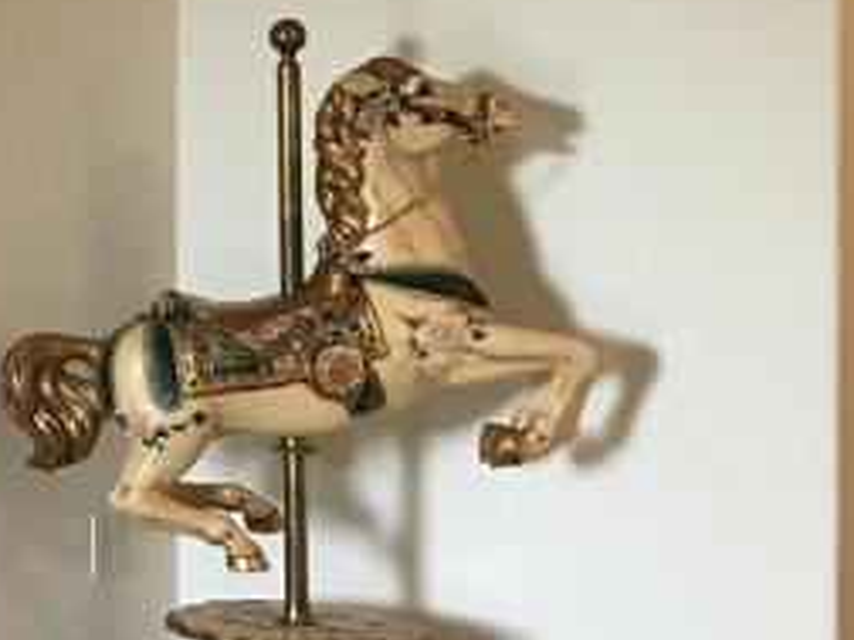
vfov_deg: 12.9
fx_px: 2812
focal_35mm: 114
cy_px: 112
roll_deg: -0.3
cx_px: -861
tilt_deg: -0.2
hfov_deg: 14.4
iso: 40
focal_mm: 3.99
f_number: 1.8
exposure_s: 1/24
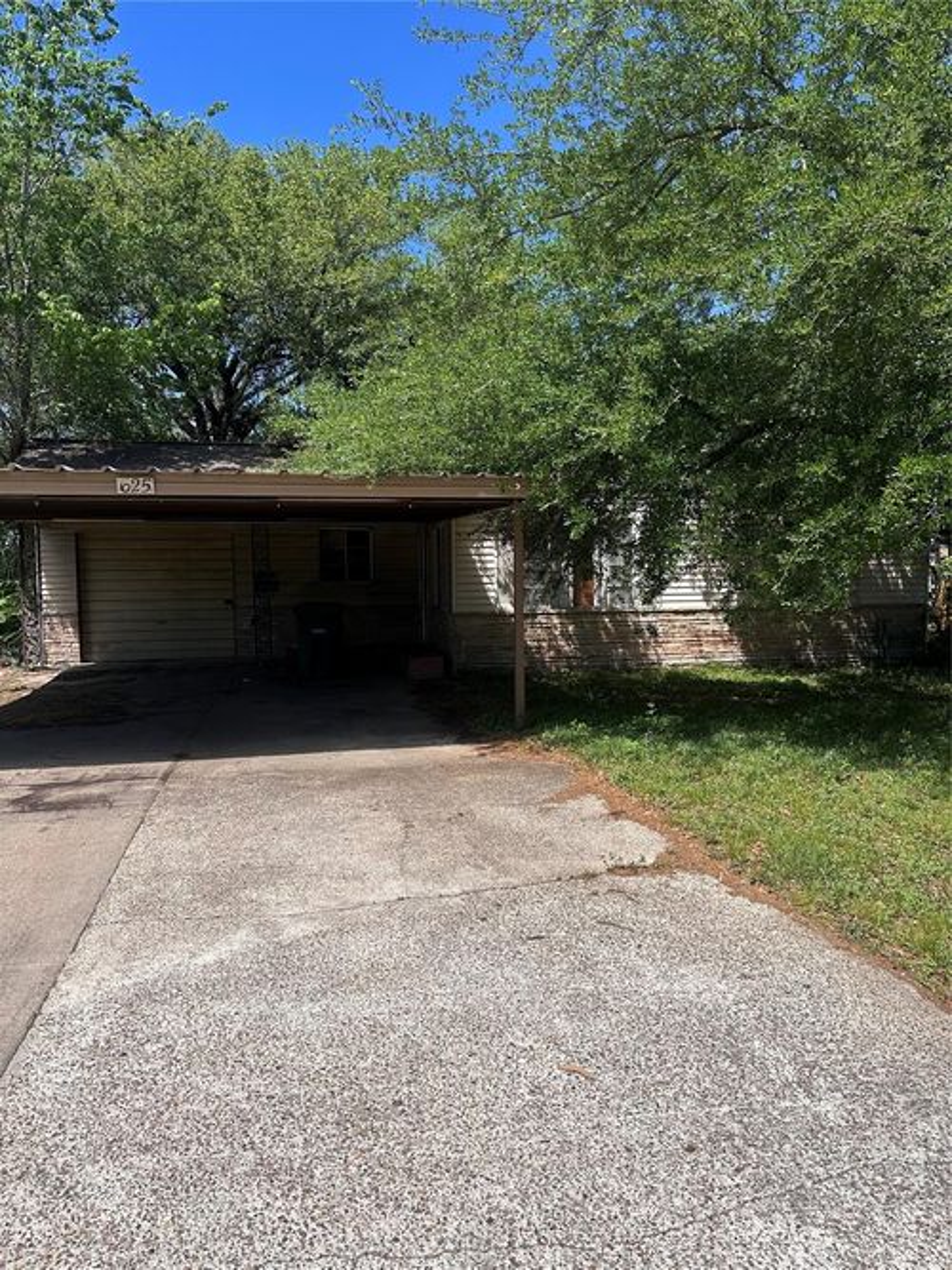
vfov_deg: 71.6
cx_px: 476
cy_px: 635
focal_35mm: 24
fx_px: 880
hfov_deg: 56.8
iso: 80
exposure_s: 1/5263
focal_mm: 6.86
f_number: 1.78
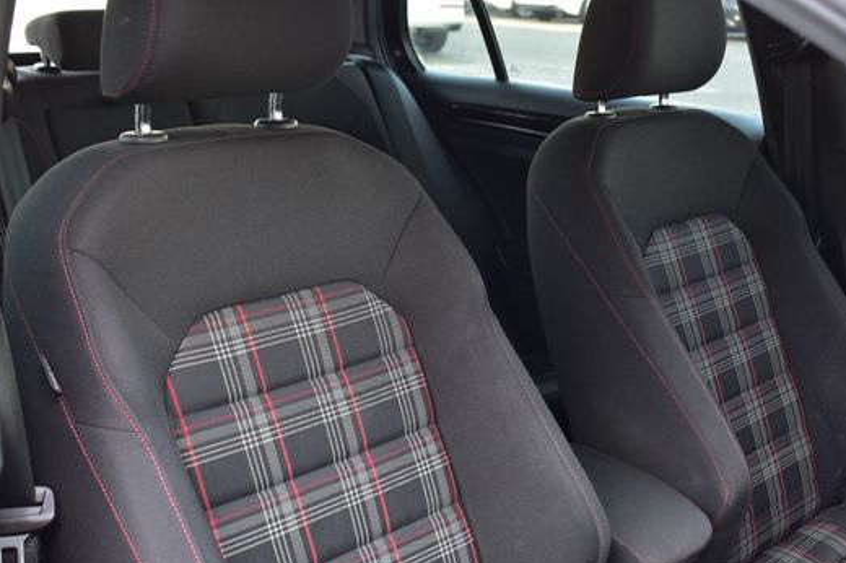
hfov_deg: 41.1
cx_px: 467
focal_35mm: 48
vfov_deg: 28.0
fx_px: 1127
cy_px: 345
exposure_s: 1/15
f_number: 6.3
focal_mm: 26
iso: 500
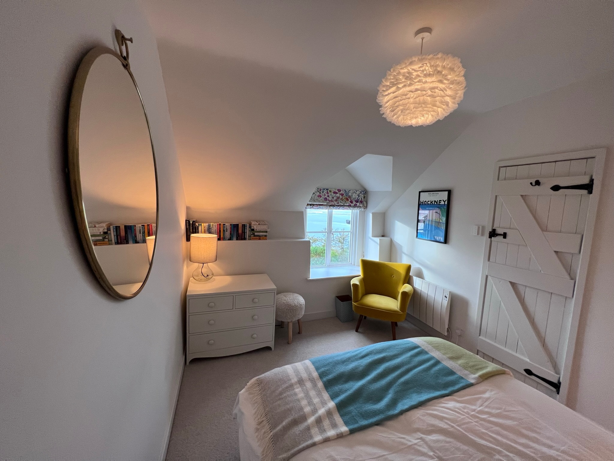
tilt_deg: -7.6
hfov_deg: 106.2
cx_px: 307
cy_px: 230
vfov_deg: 89.9
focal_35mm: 13
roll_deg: -2.2
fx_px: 231
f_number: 1.8
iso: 160
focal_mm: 1.57
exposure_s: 1/100
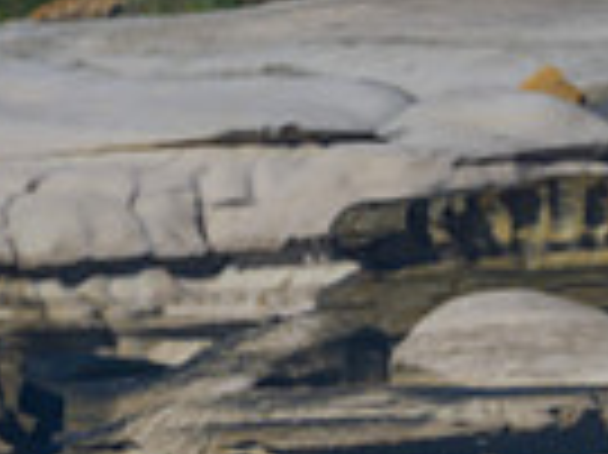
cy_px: 780
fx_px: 79530
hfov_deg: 0.4
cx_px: 610
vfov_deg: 0.3
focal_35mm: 4532
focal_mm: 800
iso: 200
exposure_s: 1/2000
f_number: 6.3
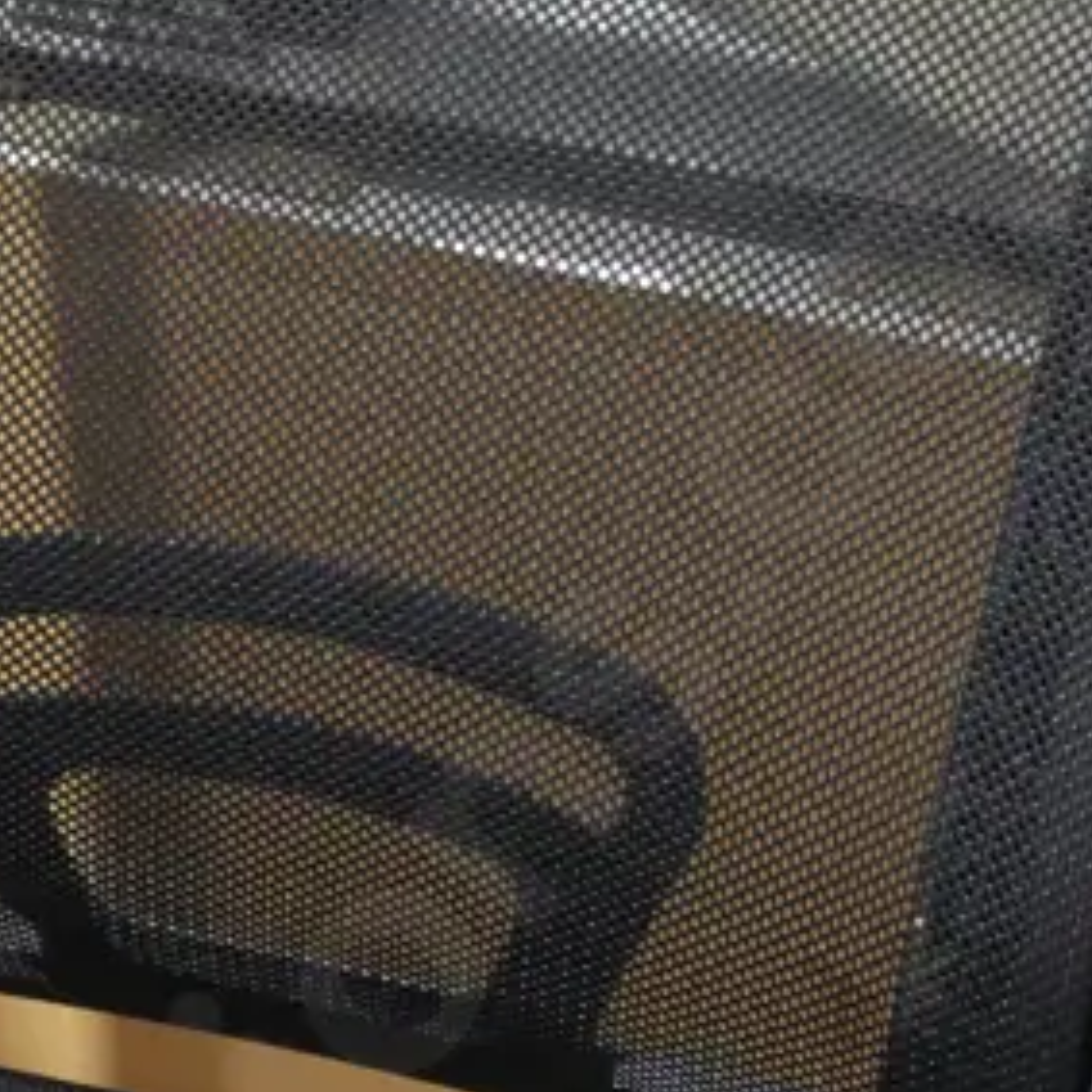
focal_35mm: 128
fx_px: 4568
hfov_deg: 13.5
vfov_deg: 13.1
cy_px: 1439
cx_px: 44
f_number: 4.4
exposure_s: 1/60
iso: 1250
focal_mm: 20
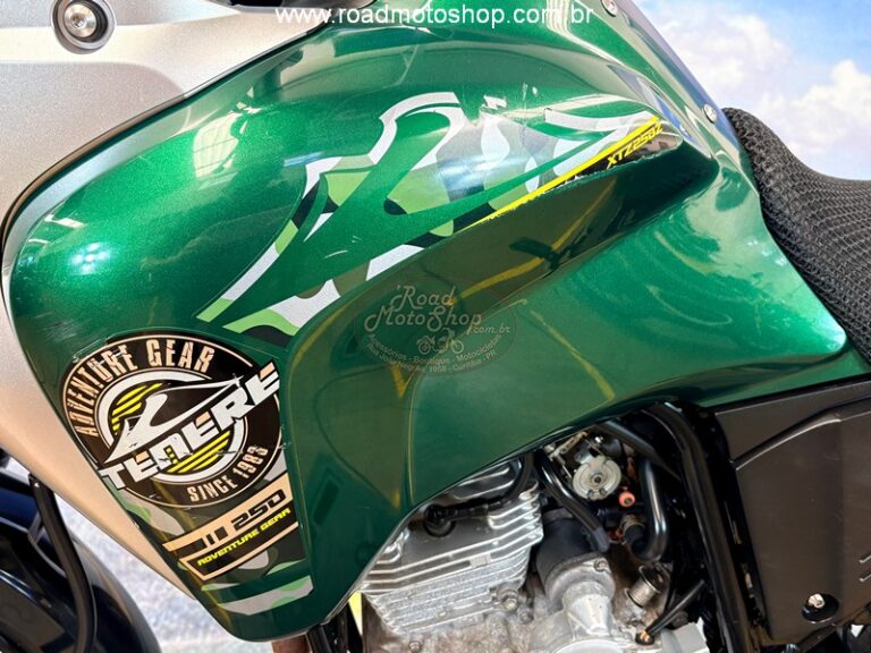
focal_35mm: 26
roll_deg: -0.5
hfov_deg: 67.3
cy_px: 326
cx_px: 436
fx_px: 654
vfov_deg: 53.1
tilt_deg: -7.0
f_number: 1.6
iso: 125
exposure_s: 1/60
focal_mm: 5.96
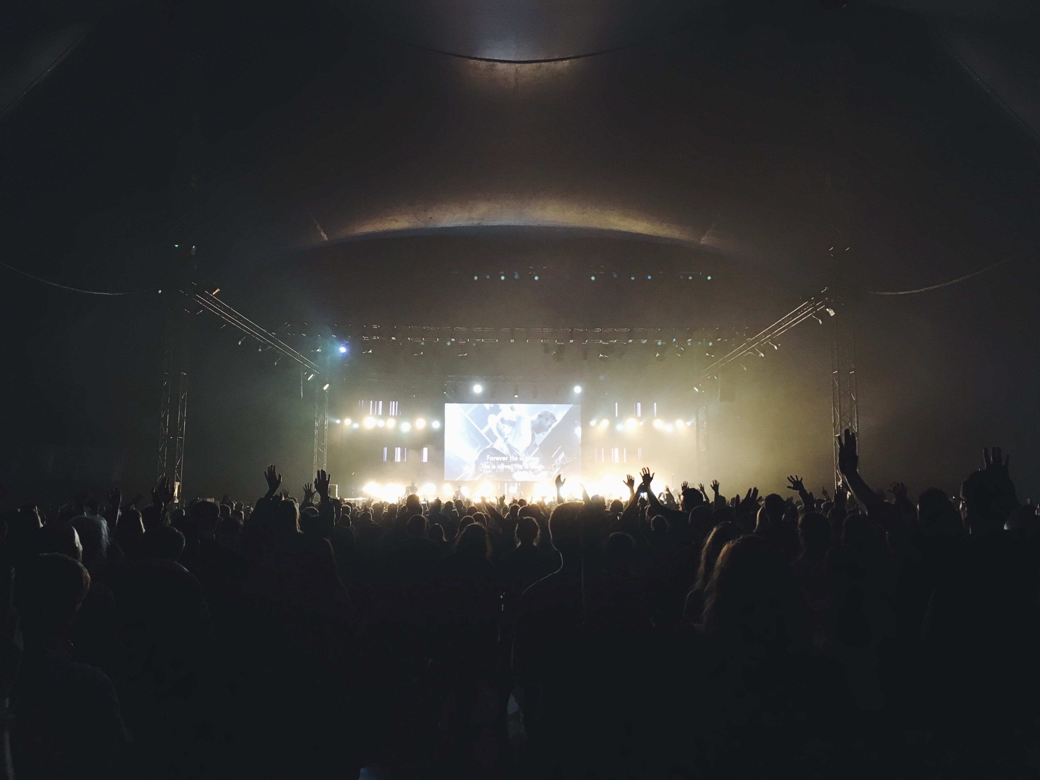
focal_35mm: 29
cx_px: 520
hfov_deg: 61.7
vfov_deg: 48.2
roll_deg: +0.0
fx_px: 871
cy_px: 390
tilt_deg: +6.2
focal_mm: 4.15
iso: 40
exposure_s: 1/33
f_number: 2.2
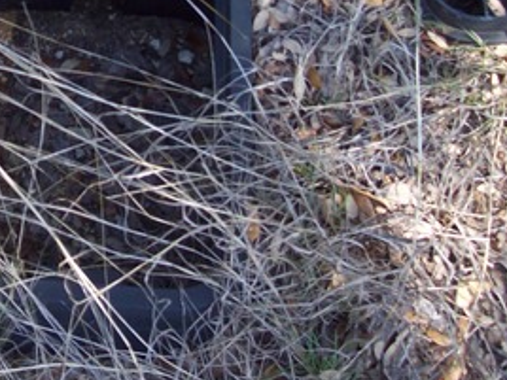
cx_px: 51
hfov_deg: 22.2
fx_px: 1260
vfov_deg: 16.9
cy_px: 28
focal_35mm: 86
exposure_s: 1/169
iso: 80
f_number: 2.7
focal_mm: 6
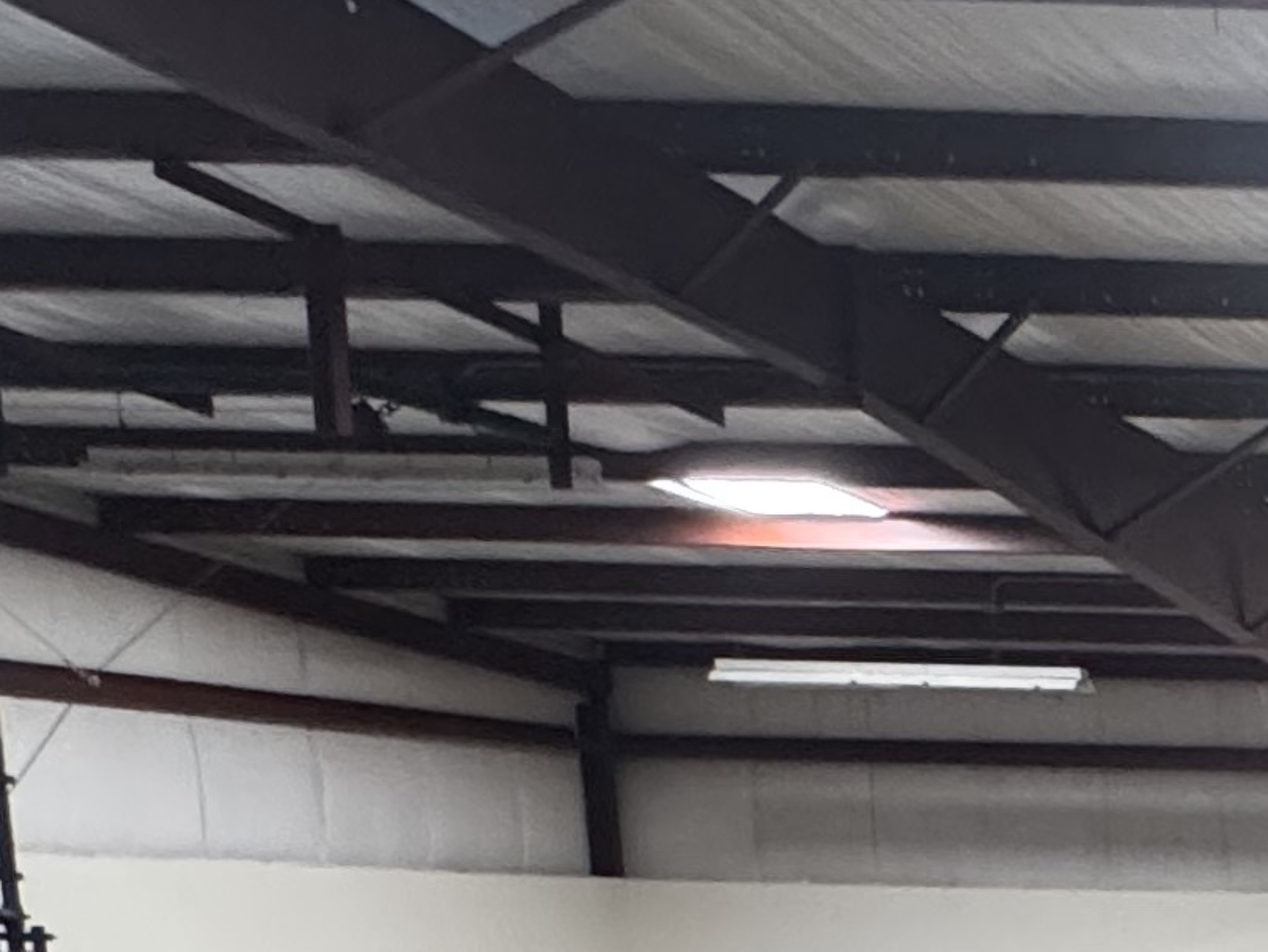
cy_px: 1355
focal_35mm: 70
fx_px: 2565
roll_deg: -1.0
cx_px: 2487
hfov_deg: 18.7
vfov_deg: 18.9
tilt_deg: -10.2
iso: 320
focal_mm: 2.22
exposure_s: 1/120
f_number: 2.2
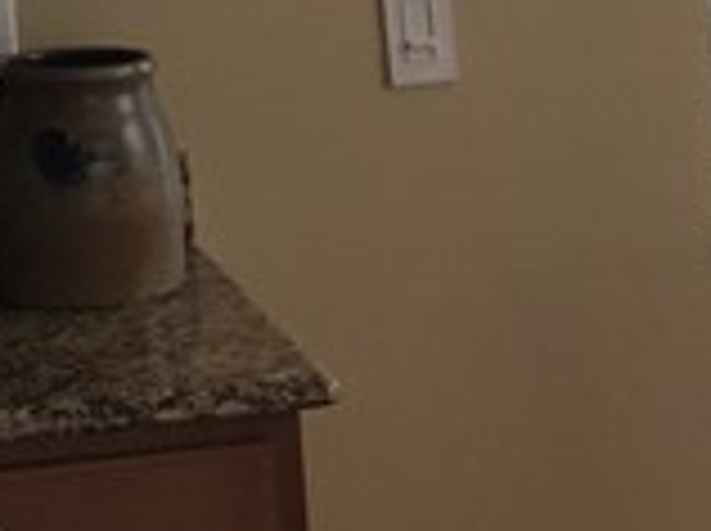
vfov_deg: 7.9
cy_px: 450
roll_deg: +0.2
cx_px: 1449
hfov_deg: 9.8
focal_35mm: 188
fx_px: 3856
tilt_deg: -13.3
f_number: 2.2
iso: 25
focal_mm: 4.15
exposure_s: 1/120
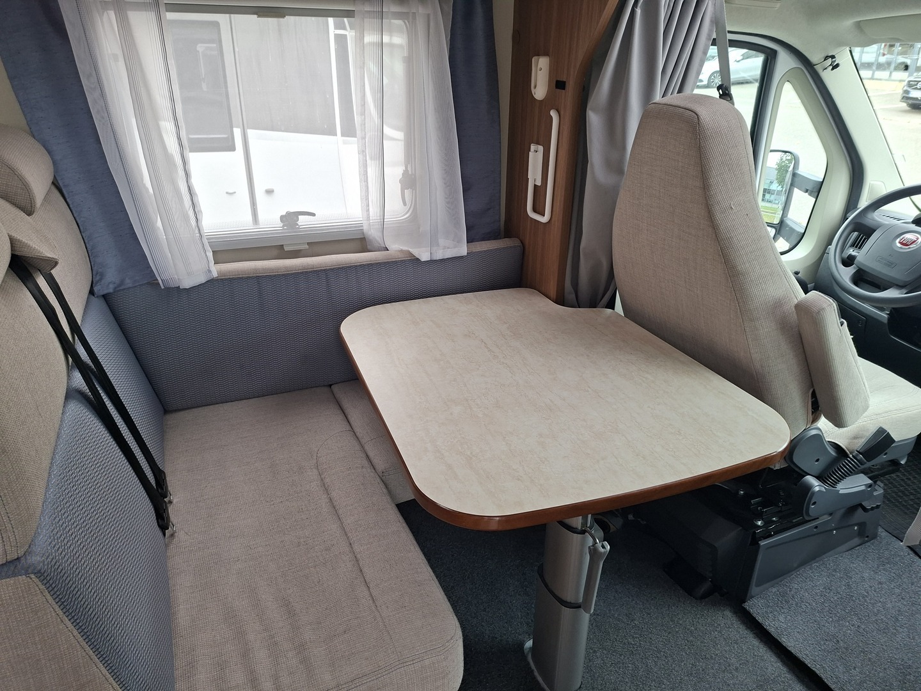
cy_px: 346
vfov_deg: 58.9
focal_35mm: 23
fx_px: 612
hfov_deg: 73.9
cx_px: 460
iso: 50
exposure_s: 1/119
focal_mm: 5.54
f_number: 1.8
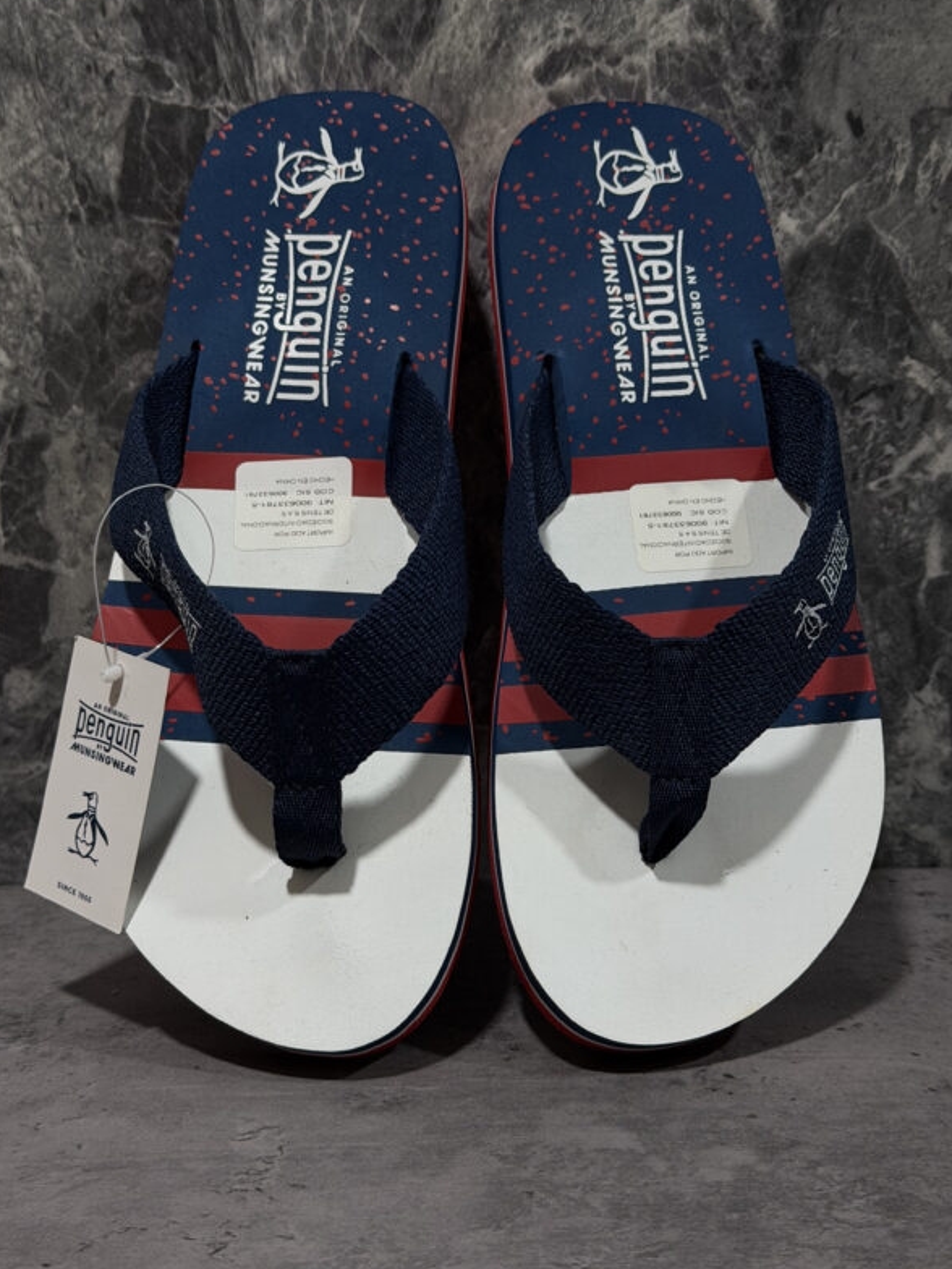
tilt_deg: -13.1
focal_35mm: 49
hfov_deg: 29.7
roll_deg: -0.6
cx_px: 468
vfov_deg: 38.9
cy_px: 636
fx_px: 1797
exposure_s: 1/60
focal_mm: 6.76
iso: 200
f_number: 1.78
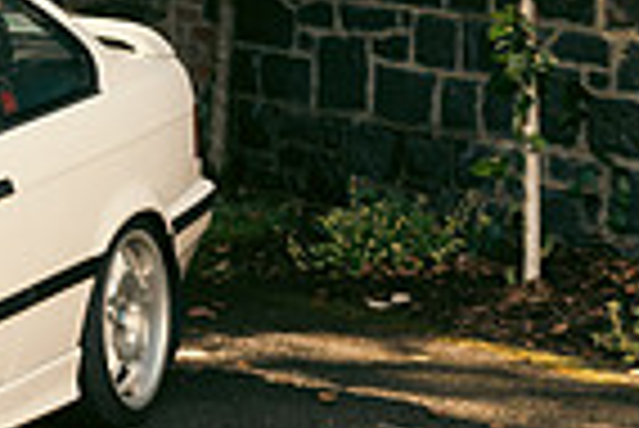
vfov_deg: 7.6
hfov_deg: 10.8
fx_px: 3198
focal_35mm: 180
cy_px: 2
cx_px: -436
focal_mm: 44
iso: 160
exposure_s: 1/200
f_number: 3.5
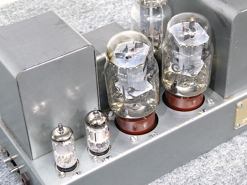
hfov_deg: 26.3
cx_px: 124
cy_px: 92
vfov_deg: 19.9
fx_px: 528
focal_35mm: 74
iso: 200
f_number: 4.6
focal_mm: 13.2
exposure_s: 1/3.2
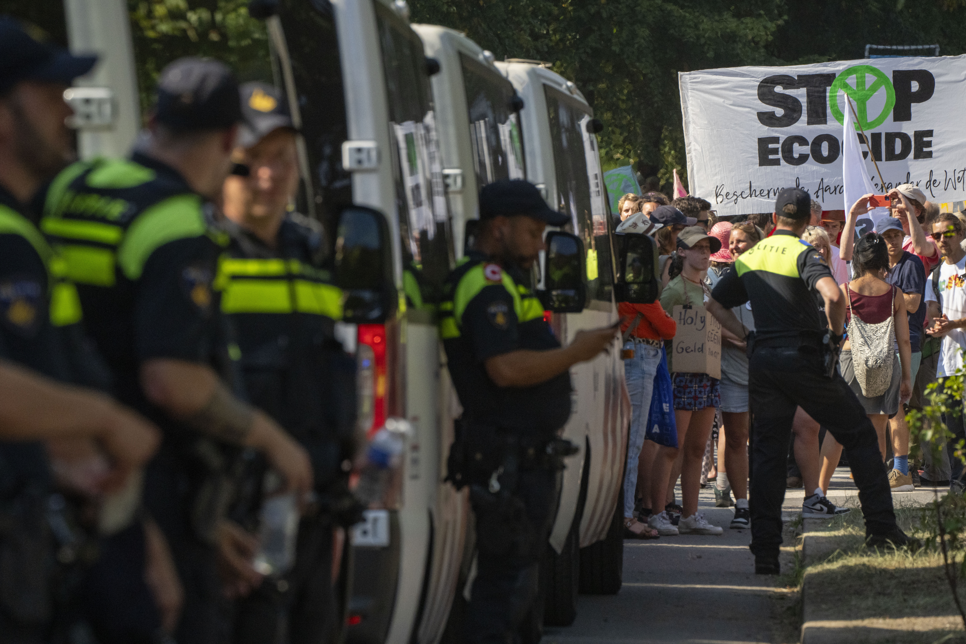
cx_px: 483
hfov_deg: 6.2
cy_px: 322
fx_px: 8935
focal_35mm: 333
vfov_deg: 4.1
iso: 3200
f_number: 11
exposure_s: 1/3200
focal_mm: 333
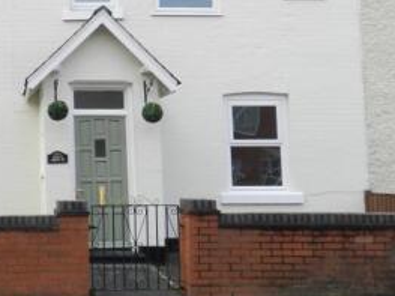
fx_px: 582
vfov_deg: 28.4
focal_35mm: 51
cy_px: 110
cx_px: 19
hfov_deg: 34.7
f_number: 3.4
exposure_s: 1/400
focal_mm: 4
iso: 160
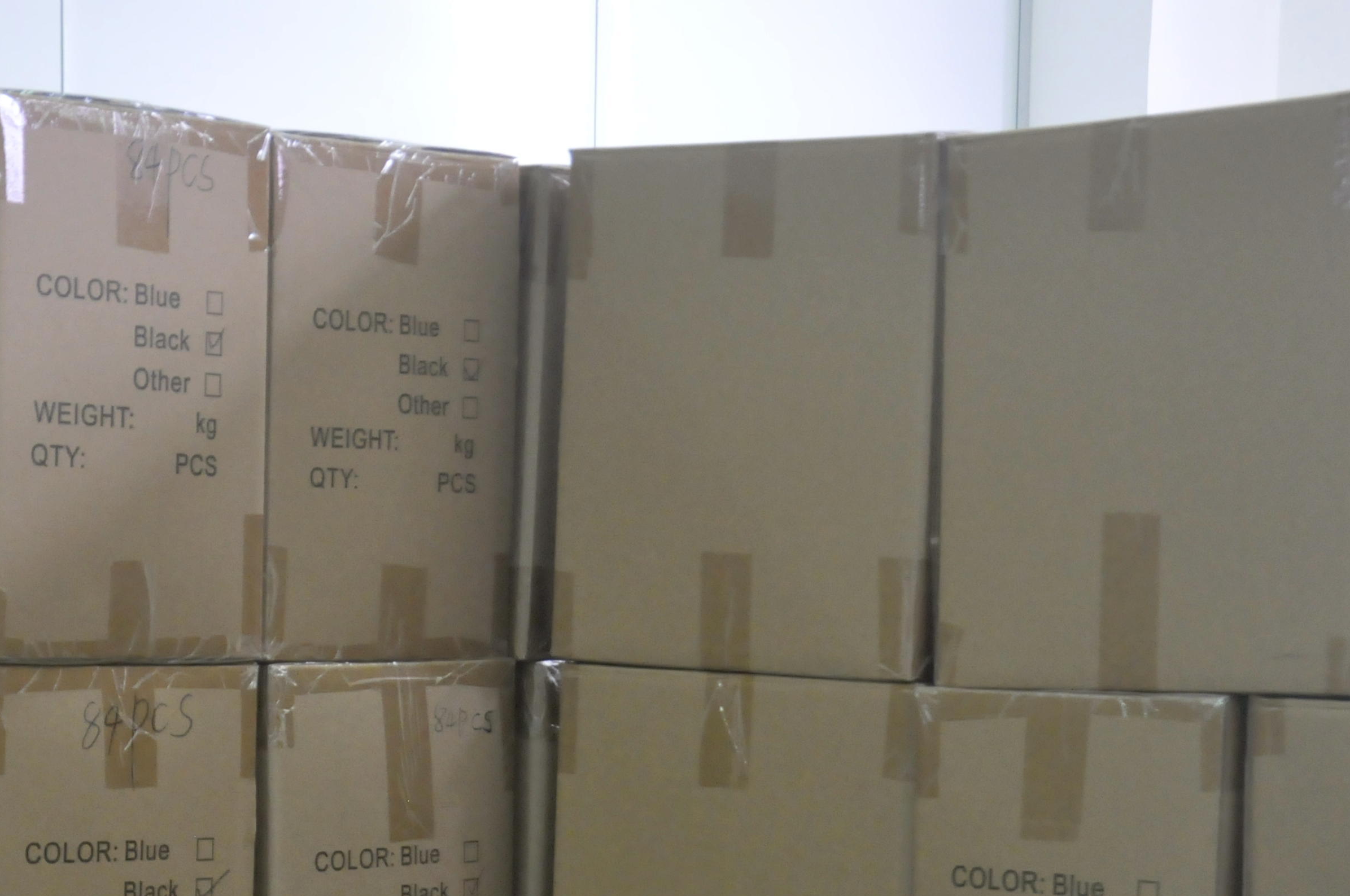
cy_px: 722
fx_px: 4232
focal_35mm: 113
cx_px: 566
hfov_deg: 18.1
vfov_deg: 12.0
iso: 3200
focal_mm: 42
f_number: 4.8
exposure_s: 1/80
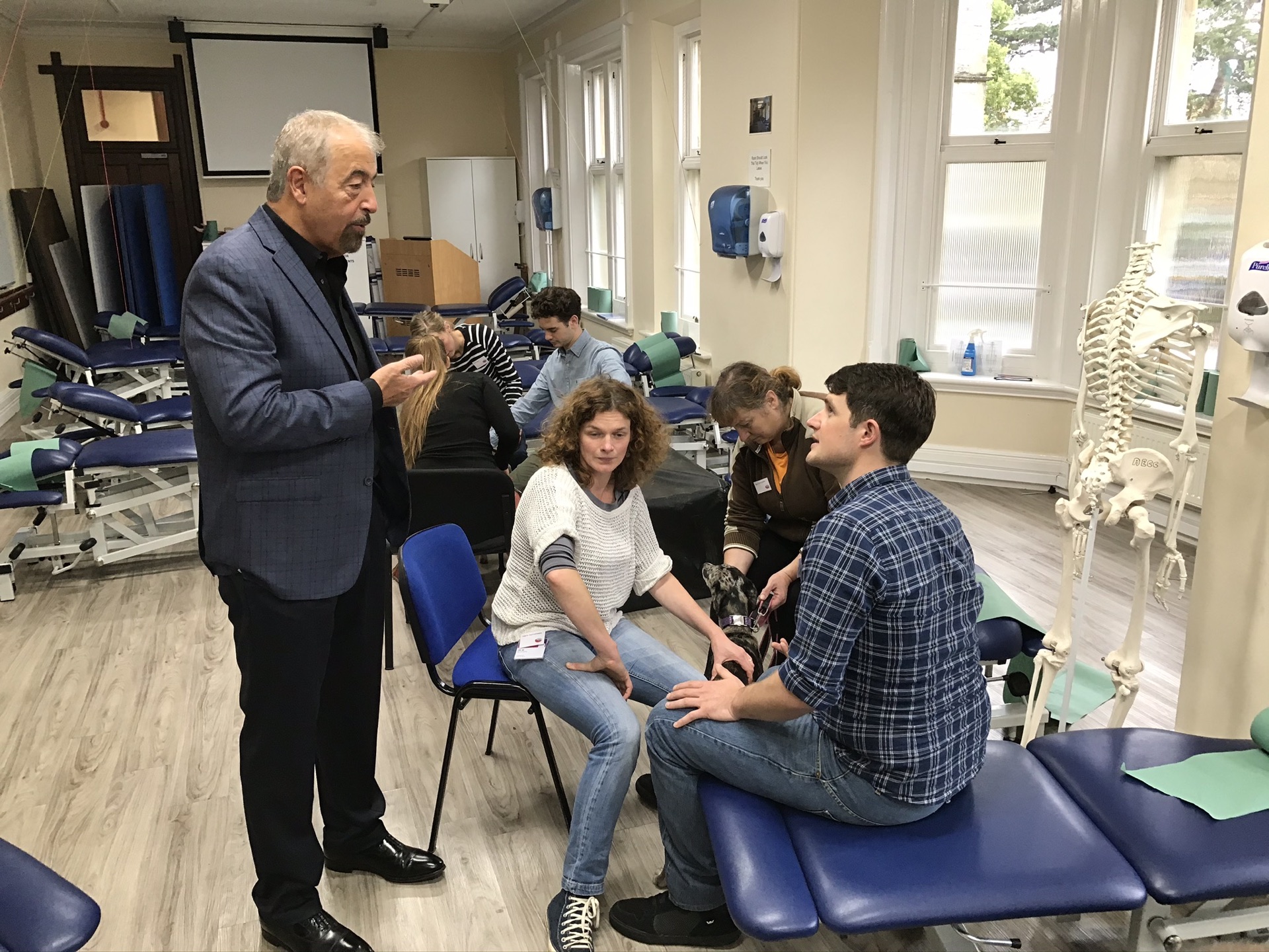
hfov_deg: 63.4
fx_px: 1026
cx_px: 634
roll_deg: +0.6
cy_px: 476
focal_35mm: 28
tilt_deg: -14.6
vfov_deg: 49.7
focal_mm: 3.99
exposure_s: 1/33
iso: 40
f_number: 1.8
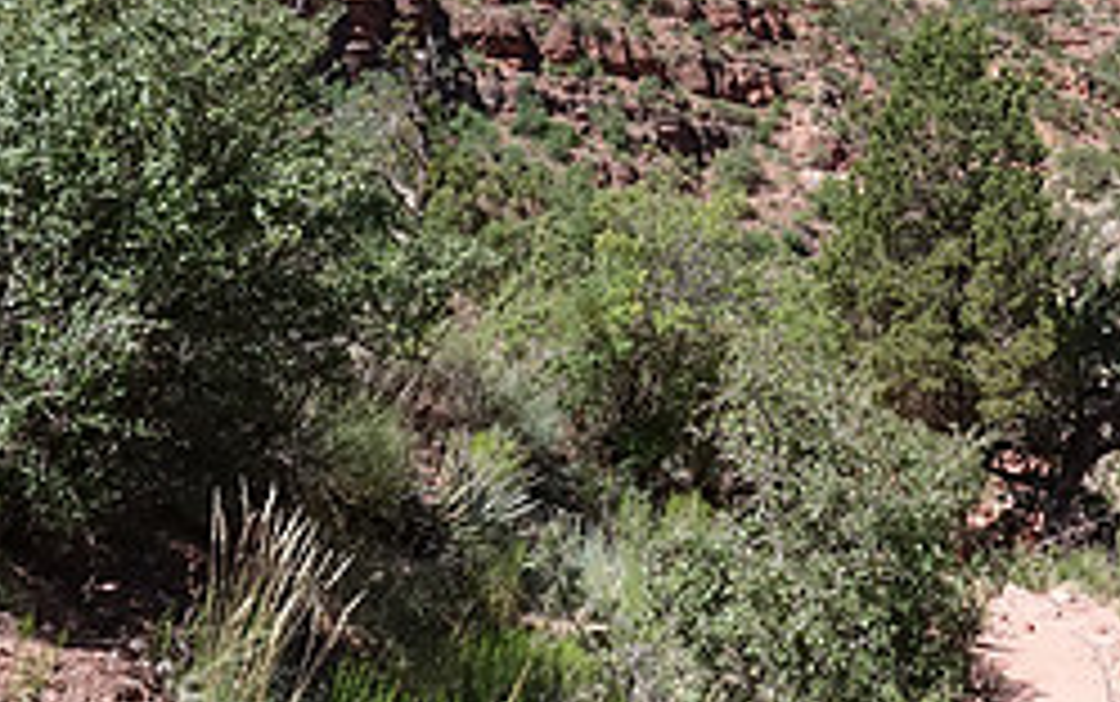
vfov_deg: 21.4
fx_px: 1741
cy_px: -101
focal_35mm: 57
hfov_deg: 34.5
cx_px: 900
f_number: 11
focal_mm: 8.8
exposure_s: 1/80
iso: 125
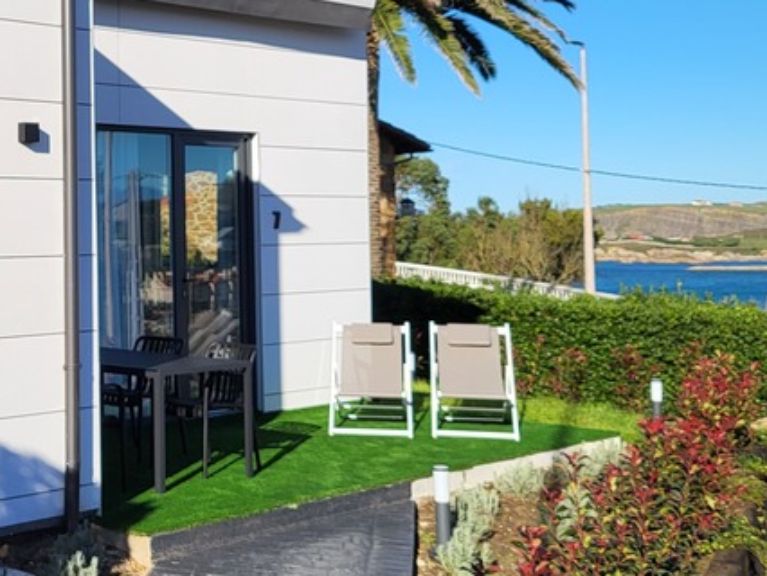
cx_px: 25
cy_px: 205
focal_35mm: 61
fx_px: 1352
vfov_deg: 24.0
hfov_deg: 29.8
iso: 40
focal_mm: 5.4
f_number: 1.8
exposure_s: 1/2510
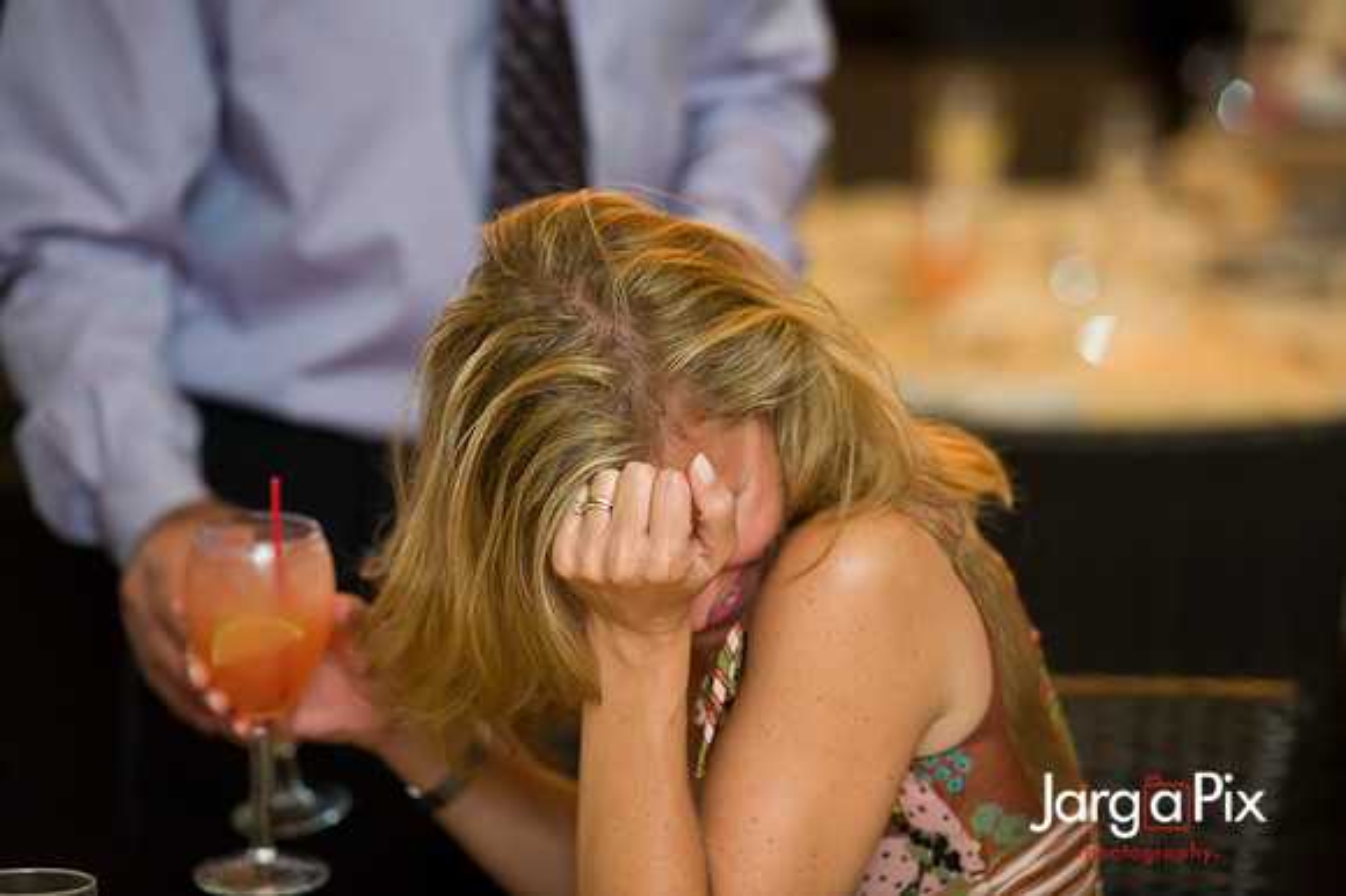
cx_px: 673
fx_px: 6352
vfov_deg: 8.1
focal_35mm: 170
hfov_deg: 12.1
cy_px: 448
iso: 1600
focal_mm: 170
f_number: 3.2
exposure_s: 1/125
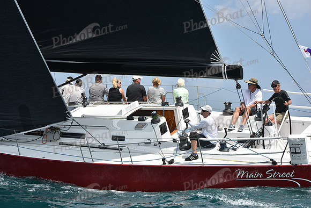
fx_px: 709
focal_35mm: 82
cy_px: 104
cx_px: 156
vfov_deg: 16.7
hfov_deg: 24.8
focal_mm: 82
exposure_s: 1/1250
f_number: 8
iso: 250
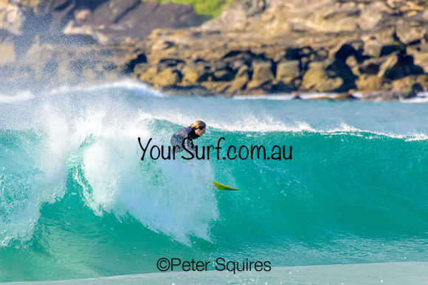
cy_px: 142
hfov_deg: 2.1
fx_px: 11891
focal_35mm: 1000
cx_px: 214
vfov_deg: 1.4
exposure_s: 1/2000
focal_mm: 1000
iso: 1600
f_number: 11
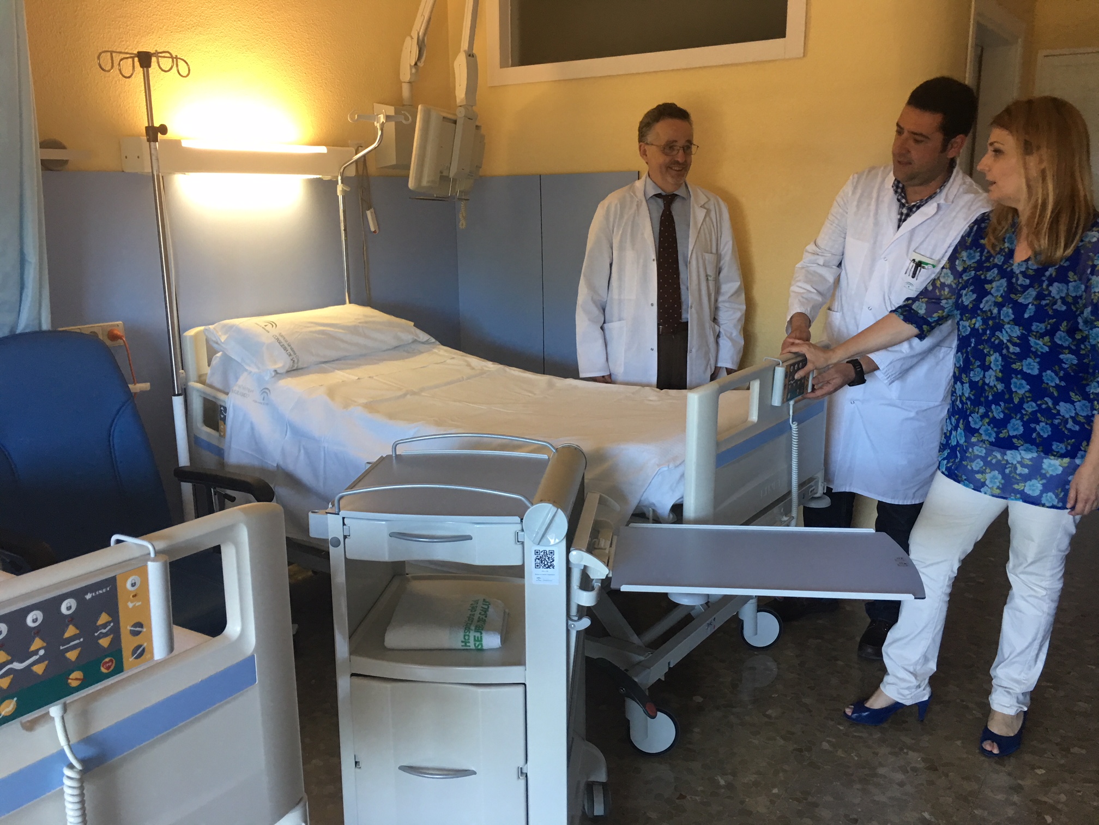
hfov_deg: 61.7
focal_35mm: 29
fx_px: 921
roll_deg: +0.9
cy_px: 412
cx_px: 550
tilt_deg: -12.9
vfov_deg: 48.2
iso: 50
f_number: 2.2
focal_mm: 4.15
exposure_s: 1/17
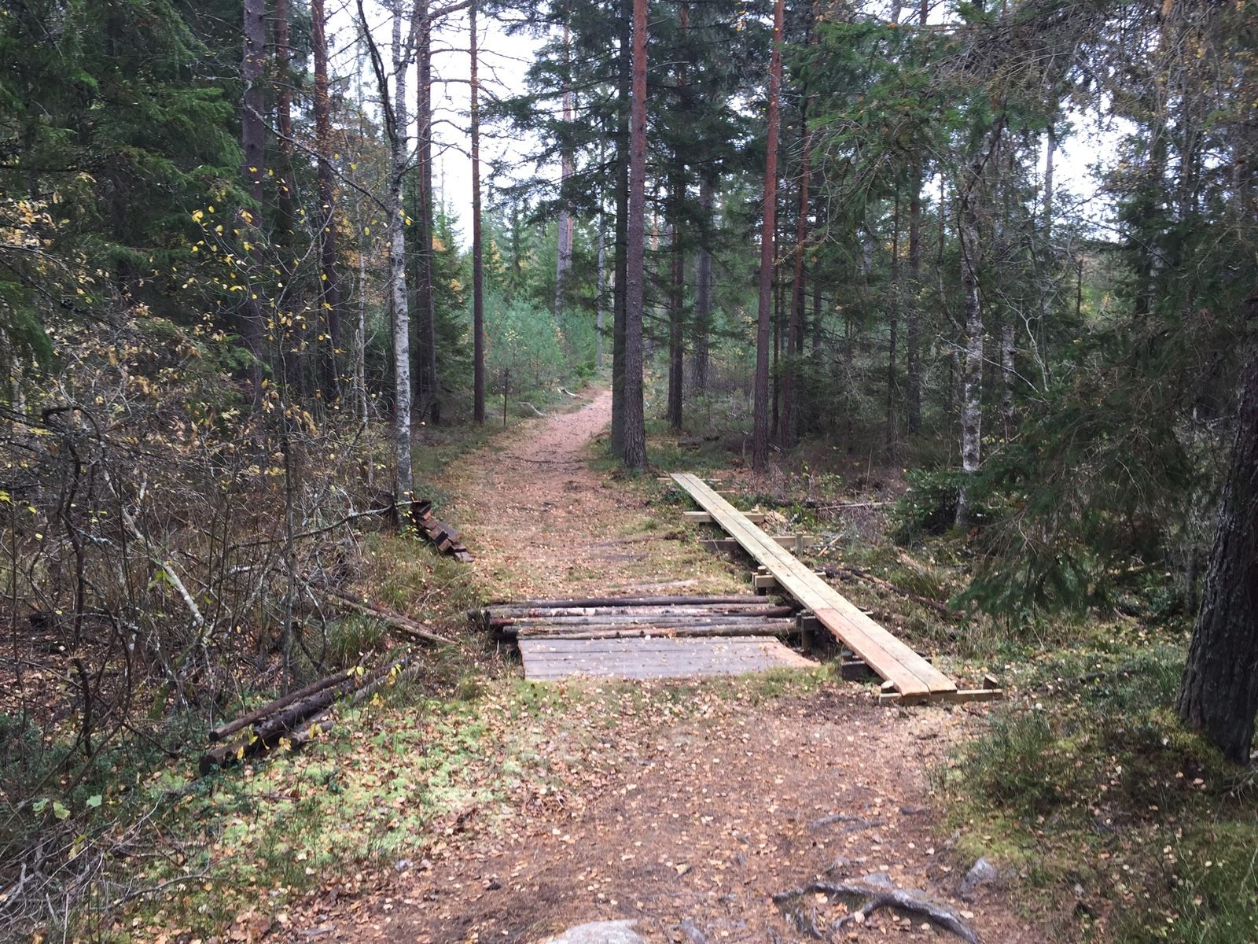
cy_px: 472
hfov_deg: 61.7
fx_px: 1054
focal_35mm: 29
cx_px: 629
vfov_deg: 48.2
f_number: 2.2
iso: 32
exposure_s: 1/50
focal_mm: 4.15
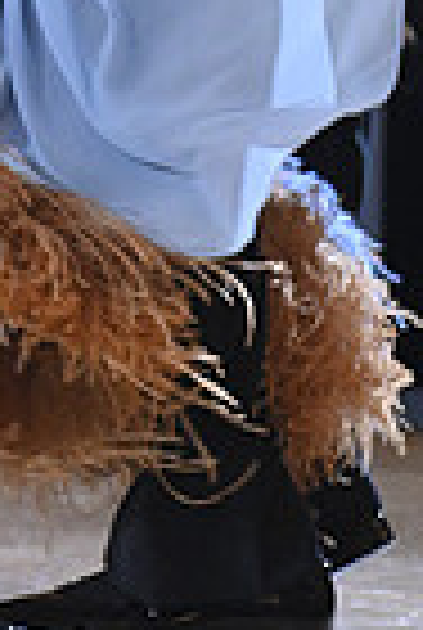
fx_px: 9786
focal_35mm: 558
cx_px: 106
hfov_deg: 2.5
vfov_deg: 3.7
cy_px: -621
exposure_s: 1/250
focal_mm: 135
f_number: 6.3
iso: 5000
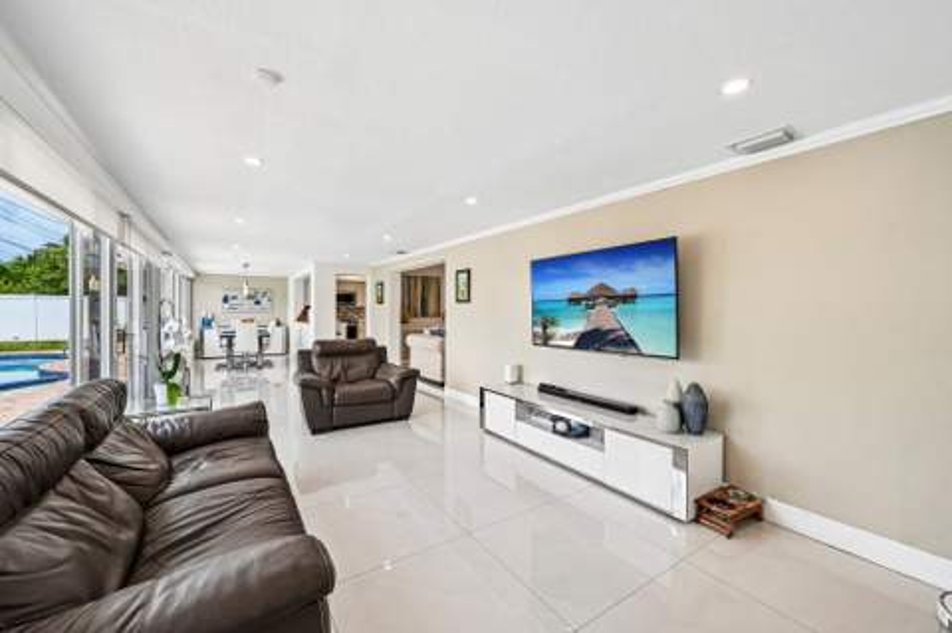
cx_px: 476
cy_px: 316
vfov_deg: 81.1
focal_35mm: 14
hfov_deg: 104.3
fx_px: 370
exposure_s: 1/500
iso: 2500
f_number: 8
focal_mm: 14
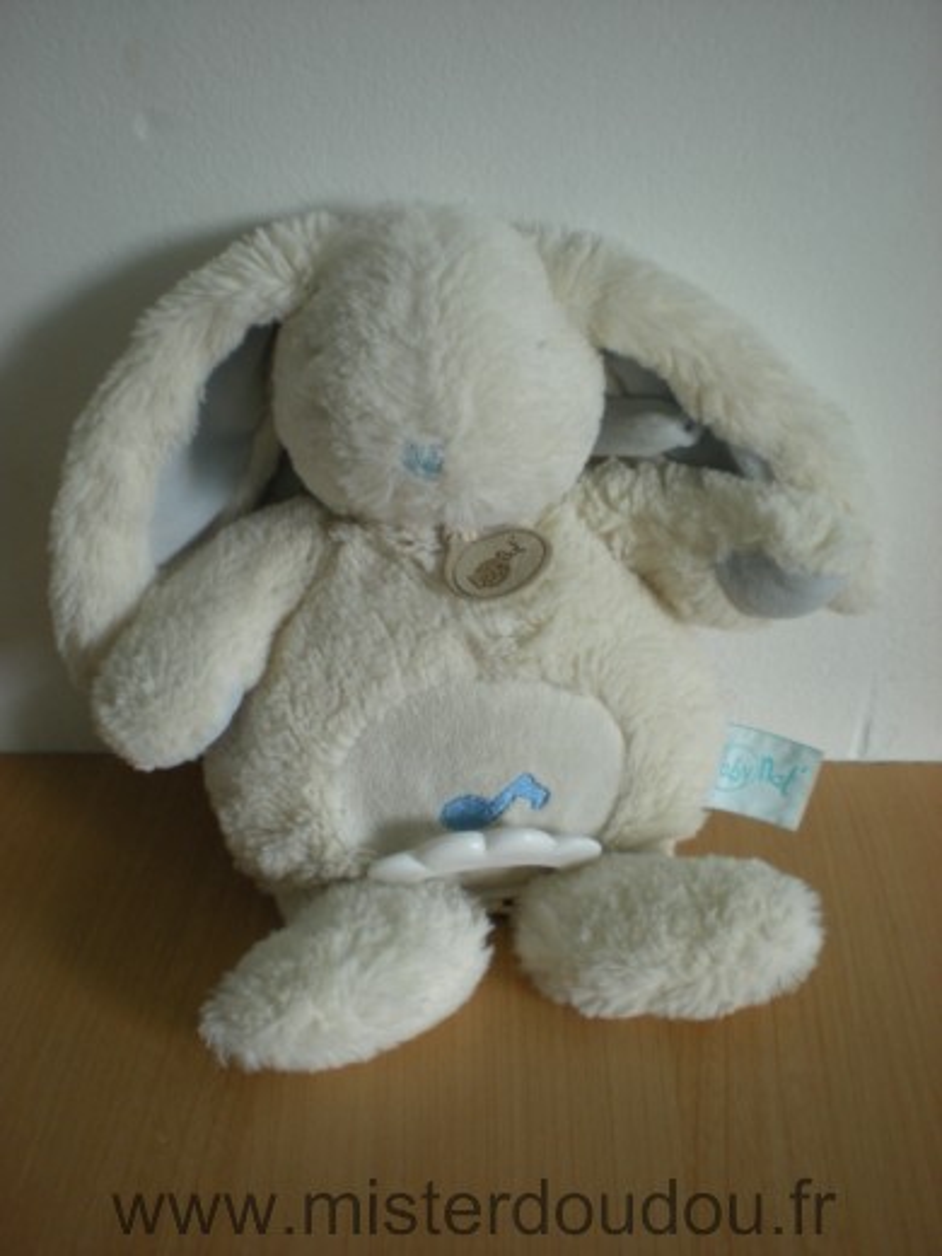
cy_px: 628
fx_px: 1379
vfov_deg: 49.0
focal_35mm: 38
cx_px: 471
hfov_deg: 37.7
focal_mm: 6.3
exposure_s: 1/58.7
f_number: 3.1
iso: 167
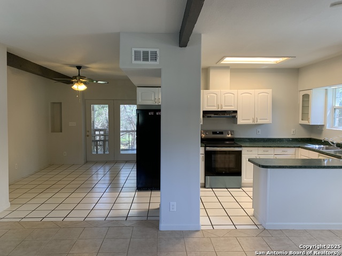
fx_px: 257
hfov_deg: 67.3
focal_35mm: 26
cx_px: 171
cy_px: 128
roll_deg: -0.5
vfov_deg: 53.1
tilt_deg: -5.8
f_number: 1.8
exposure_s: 1/60
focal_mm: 4.25
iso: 50
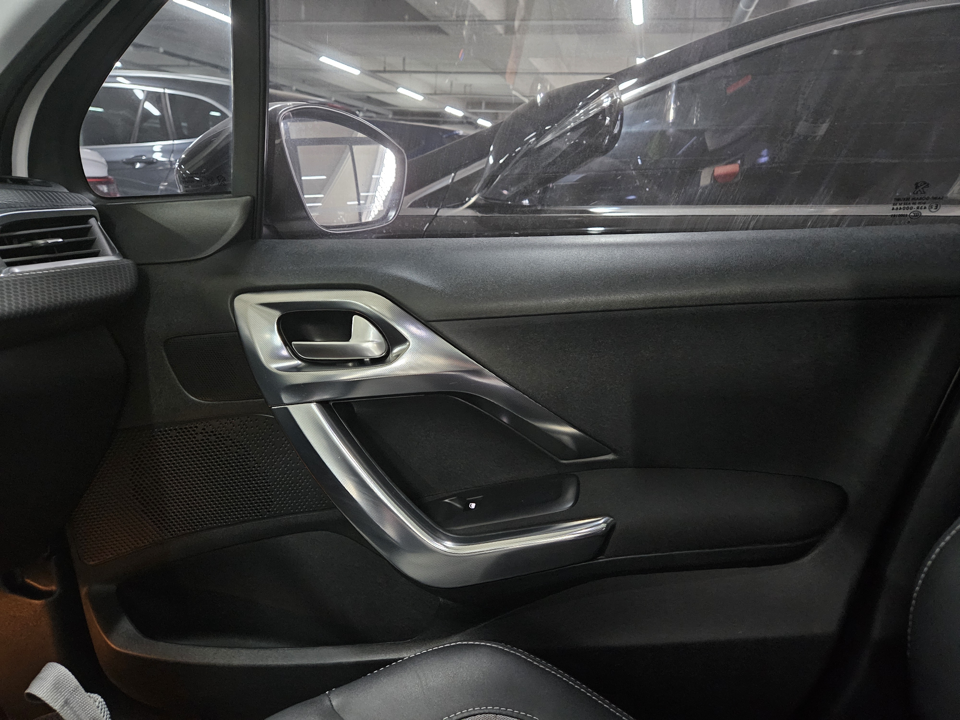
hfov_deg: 73.9
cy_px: 360
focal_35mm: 23
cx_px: 480
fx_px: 638
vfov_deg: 58.9
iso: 1250
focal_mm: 5.4
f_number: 1.8
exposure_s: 1/24
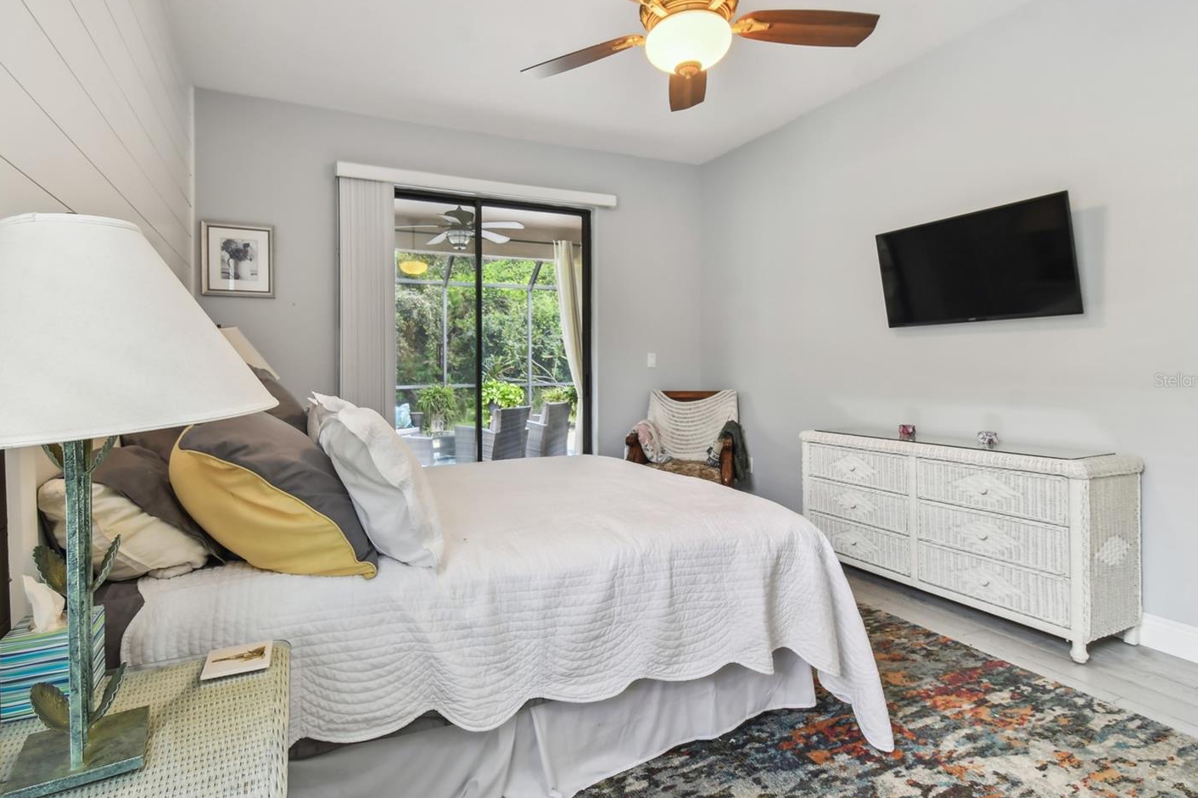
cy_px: 380
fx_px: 566
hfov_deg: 93.1
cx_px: 551
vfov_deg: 70.4
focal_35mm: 17
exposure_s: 1/2
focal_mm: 10
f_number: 7.1
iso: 100
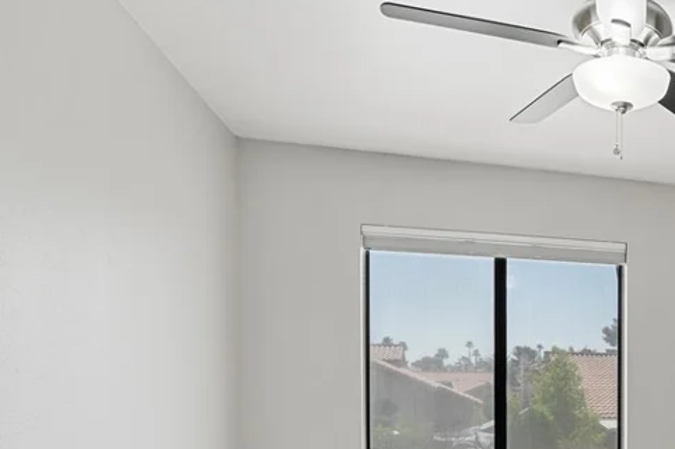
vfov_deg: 36.7
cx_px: 669
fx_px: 637
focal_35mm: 34
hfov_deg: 46.9
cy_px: 394
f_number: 8
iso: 640
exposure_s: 1/13
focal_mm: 16
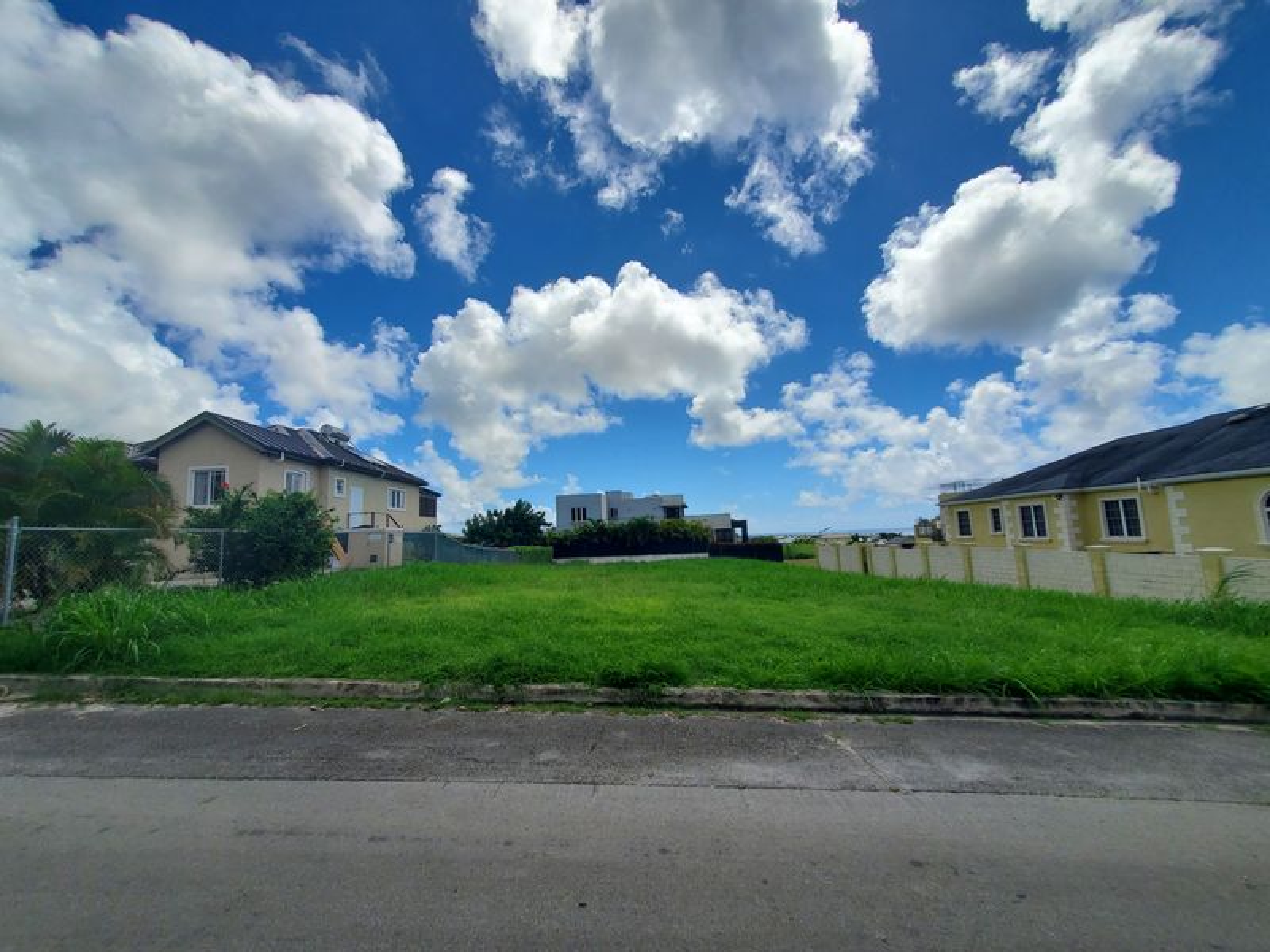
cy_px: 476
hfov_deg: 106.2
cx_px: 635
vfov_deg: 89.9
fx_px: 477
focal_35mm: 13
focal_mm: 1.8
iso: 50
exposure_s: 1/2378
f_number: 2.2
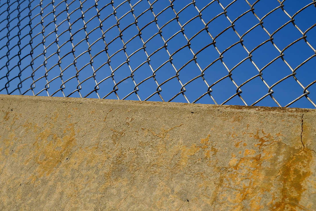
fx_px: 430
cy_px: 106
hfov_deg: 40.3
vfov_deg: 27.5
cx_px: 158
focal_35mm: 49
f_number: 9
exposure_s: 1/480
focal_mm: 32.9
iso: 200
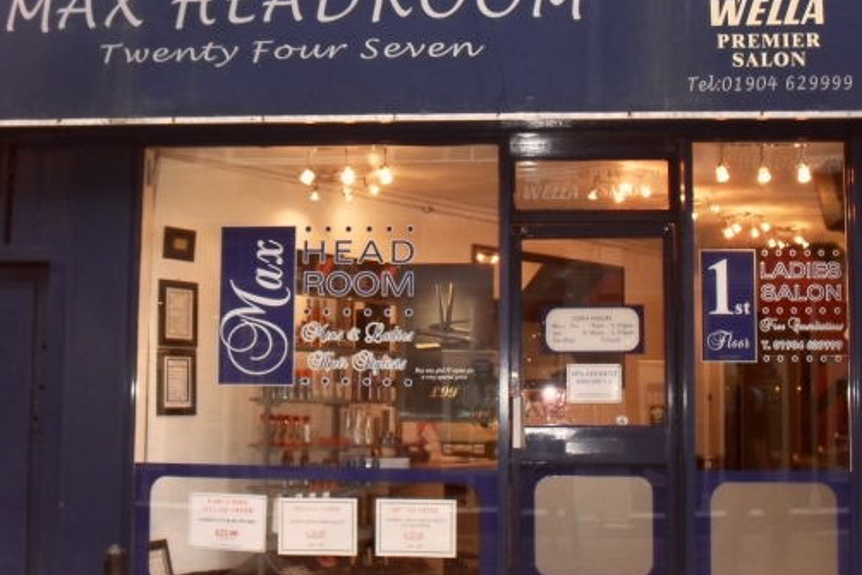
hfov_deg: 38.2
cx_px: 428
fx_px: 1245
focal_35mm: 52
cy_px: 252
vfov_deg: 26.0
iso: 240
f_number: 3.9
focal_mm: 8.7
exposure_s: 1/45
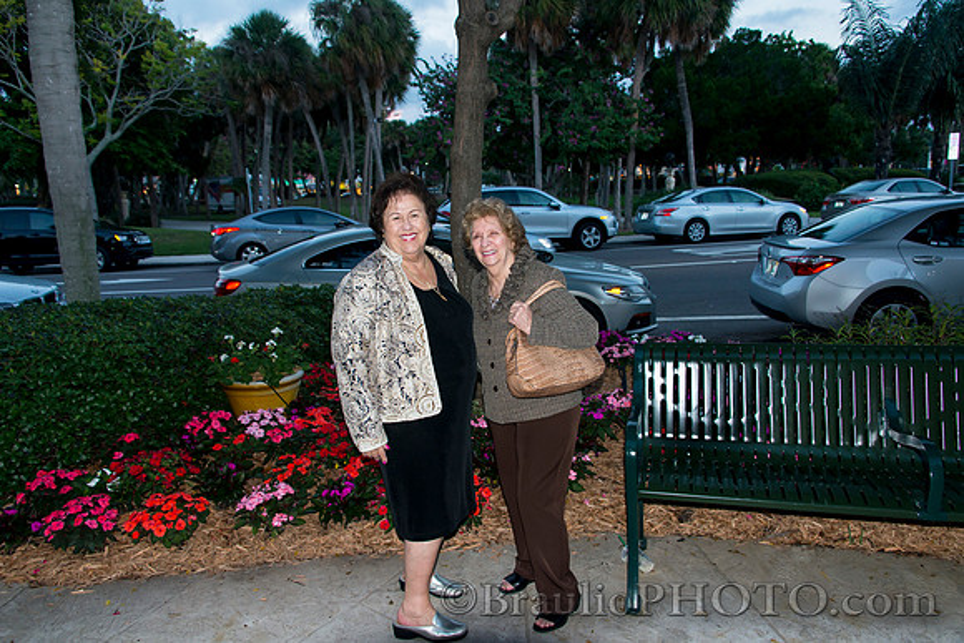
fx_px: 750
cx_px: 482
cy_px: 322
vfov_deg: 46.4
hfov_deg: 65.5
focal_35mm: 28
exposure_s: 1/160
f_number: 5
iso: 500
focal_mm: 28
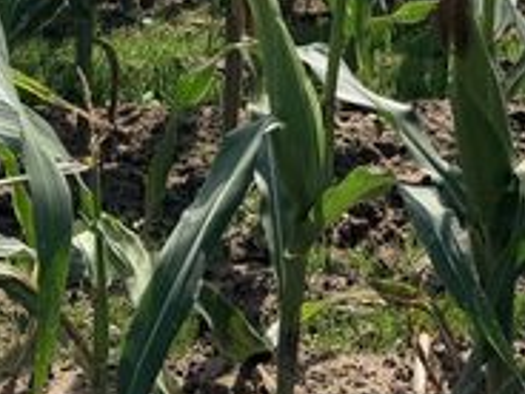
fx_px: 1486
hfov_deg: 19.9
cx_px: 368
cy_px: -228
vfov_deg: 14.0
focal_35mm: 98
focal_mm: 6.76
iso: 80
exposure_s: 1/8130
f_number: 1.78
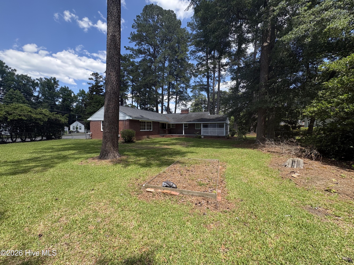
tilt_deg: -0.7
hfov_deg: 102.1
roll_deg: +0.4
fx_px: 143
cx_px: 177
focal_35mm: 14
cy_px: 132
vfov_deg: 85.7
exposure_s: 1/727
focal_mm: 2.22
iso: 40
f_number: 2.2
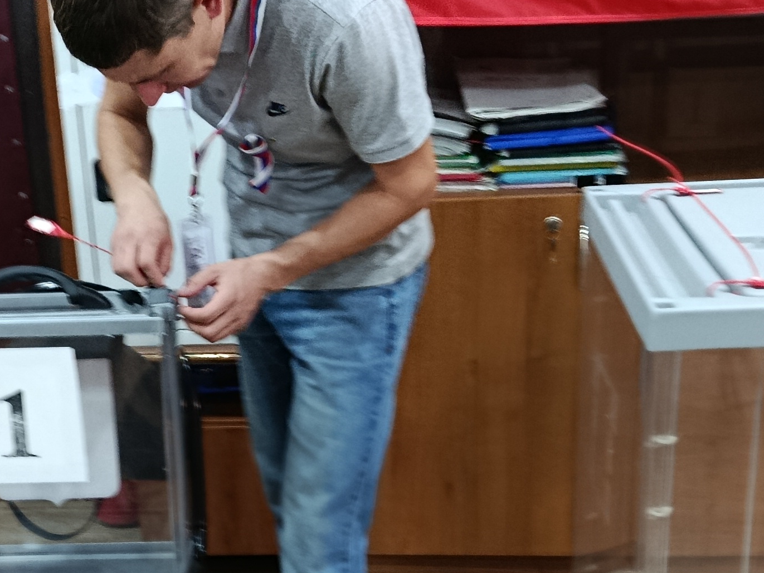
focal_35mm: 70
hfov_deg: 27.5
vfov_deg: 20.5
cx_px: 230
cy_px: 540
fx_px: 1545
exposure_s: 1/33.3
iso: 1225
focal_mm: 5.24
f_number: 1.7
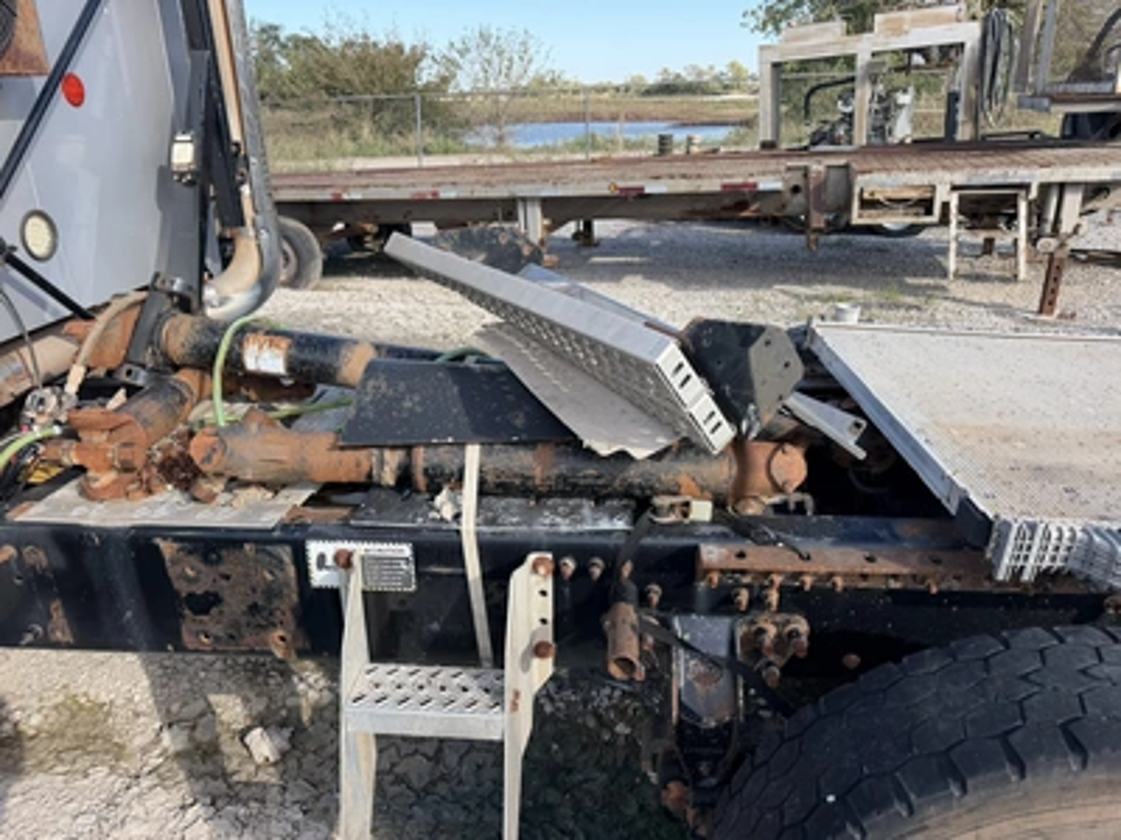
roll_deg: +0.0
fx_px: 777
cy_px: 420
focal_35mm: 24
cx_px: 560
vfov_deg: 56.8
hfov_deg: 71.6
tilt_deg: -17.9
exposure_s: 1/1689
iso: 100
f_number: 1.78
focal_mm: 6.76
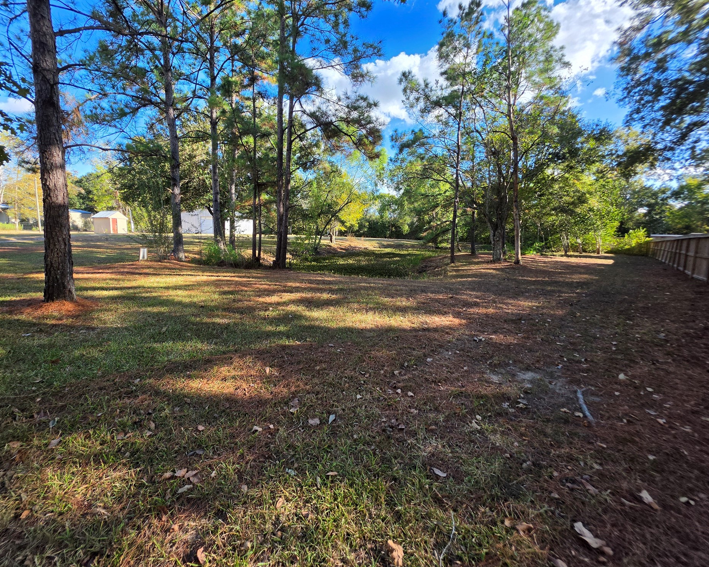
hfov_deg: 100.6
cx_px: 340
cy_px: 275
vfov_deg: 88.0
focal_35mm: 14
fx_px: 294
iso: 32
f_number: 1.9
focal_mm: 2.2
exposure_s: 1/560
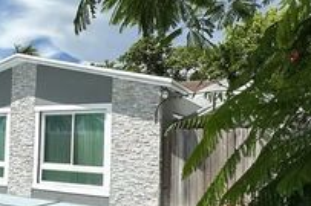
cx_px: 35
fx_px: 397
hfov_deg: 39.9
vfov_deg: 29.1
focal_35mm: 46
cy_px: 121
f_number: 2.2
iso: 50
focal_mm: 2.22
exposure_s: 1/3610
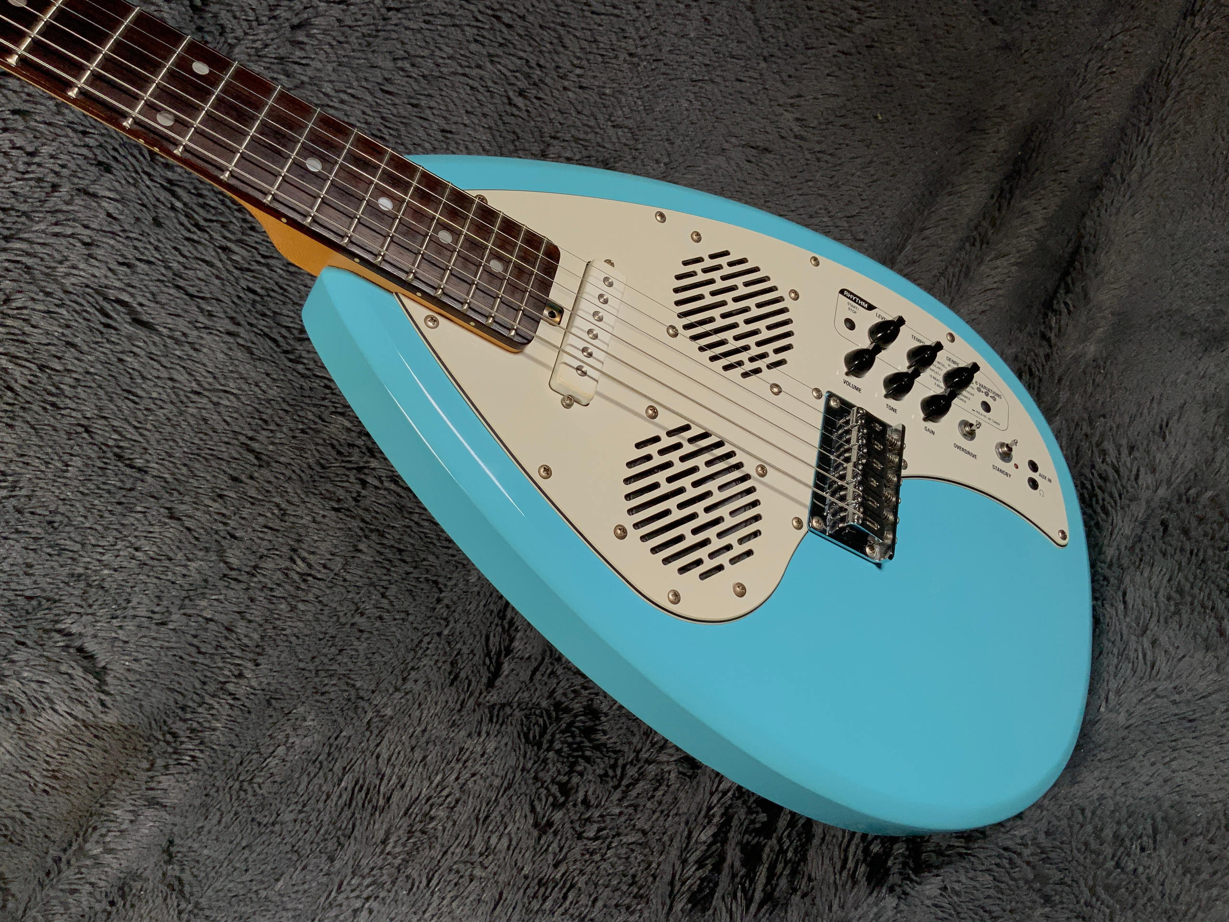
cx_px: 614
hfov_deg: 61.7
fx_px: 1030
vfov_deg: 48.2
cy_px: 461
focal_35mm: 29
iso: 16
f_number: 1.8
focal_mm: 3
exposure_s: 1/318
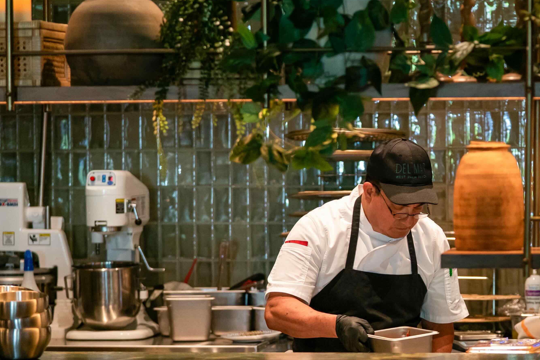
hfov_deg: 13.0
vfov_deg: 8.7
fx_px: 2356
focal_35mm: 157
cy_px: 229
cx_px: 388
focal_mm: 100
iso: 2500
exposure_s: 1/125
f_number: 2.8
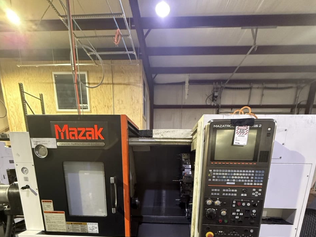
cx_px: 160
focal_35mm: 19
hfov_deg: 84.7
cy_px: 204
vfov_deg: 60.4
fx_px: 173
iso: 800
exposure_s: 1/60
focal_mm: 2.2
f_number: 2.2
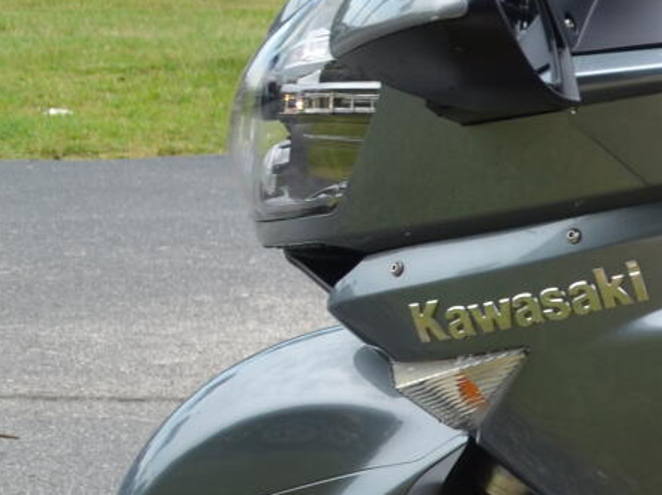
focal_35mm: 144
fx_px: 2752
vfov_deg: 10.3
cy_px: 322
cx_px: 1492
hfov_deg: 11.7
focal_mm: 22
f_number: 6.3
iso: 100
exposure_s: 1/160
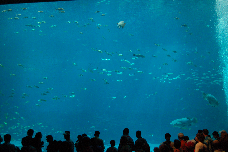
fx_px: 218
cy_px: 76
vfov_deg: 38.3
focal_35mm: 34
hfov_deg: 55.1
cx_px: 114
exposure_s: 1/60
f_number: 3.8
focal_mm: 23
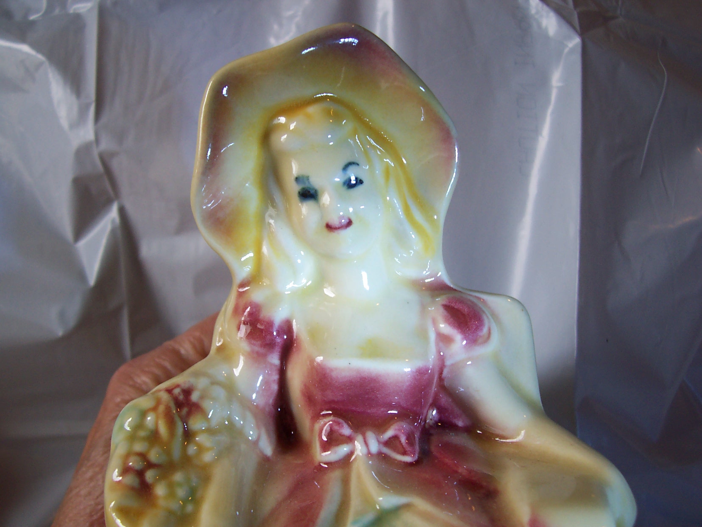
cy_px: 264
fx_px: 750
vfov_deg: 38.7
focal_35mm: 37
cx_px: 351
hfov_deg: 50.1
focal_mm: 5.6
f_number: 2.8
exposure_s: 1/90
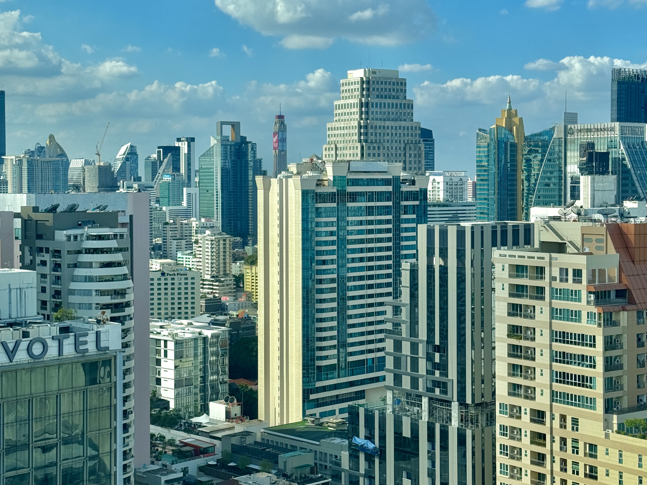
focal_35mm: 48
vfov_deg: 30.3
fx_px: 897
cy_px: 242
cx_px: 324
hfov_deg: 39.7
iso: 64
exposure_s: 1/3597
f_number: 1.78
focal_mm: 6.86
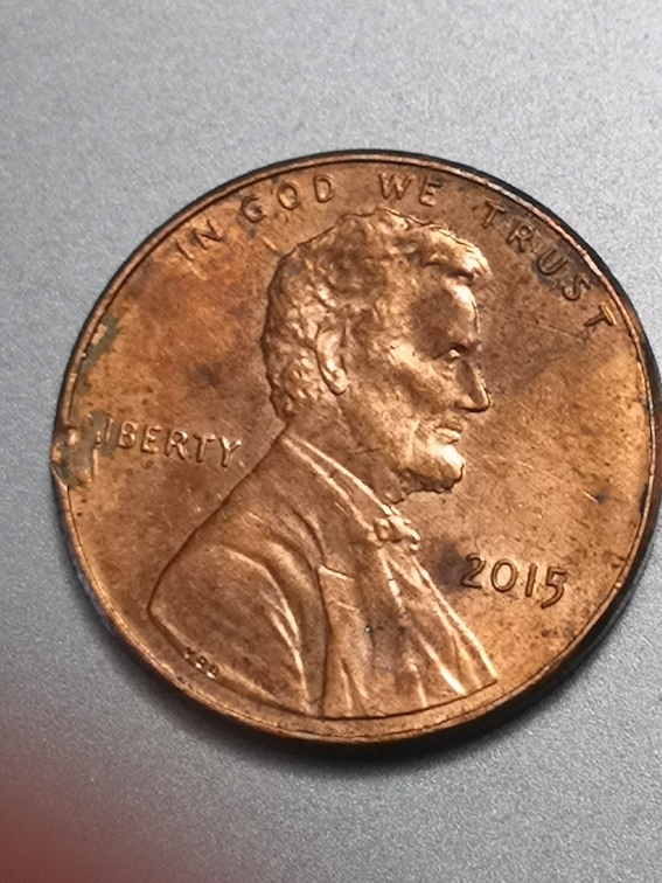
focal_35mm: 140
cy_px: 442
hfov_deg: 10.6
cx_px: 331
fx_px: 3570
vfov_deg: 14.1
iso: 125
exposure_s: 1/50
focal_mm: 5.58
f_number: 1.8
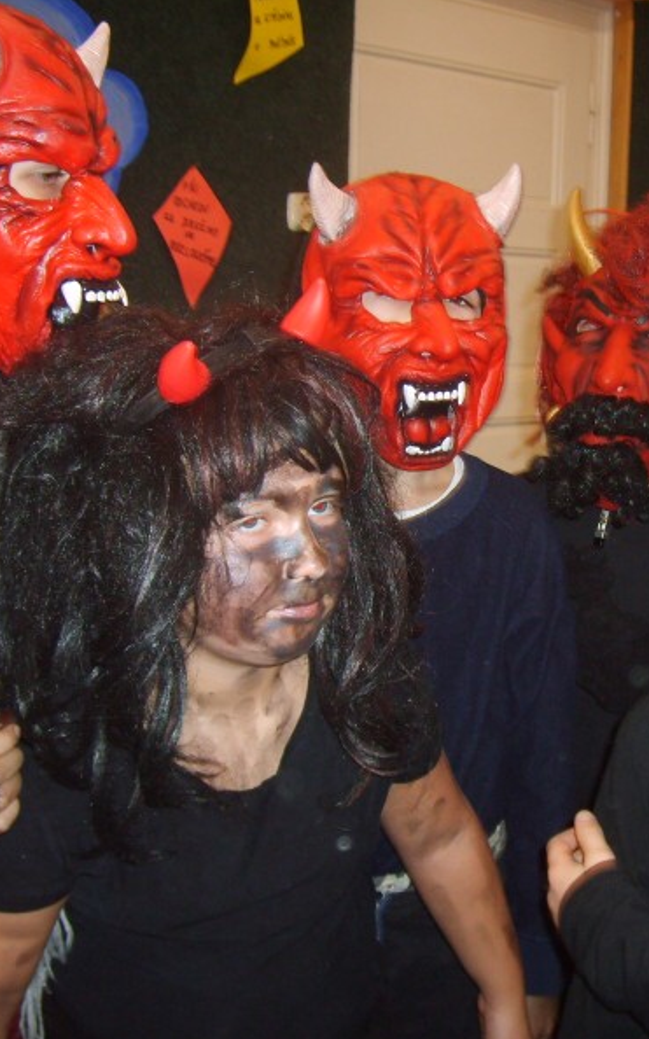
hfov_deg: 25.2
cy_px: 520
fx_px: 1416
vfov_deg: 40.3
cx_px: 548
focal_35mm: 50
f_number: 2.8
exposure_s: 1/45
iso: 100
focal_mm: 5.8
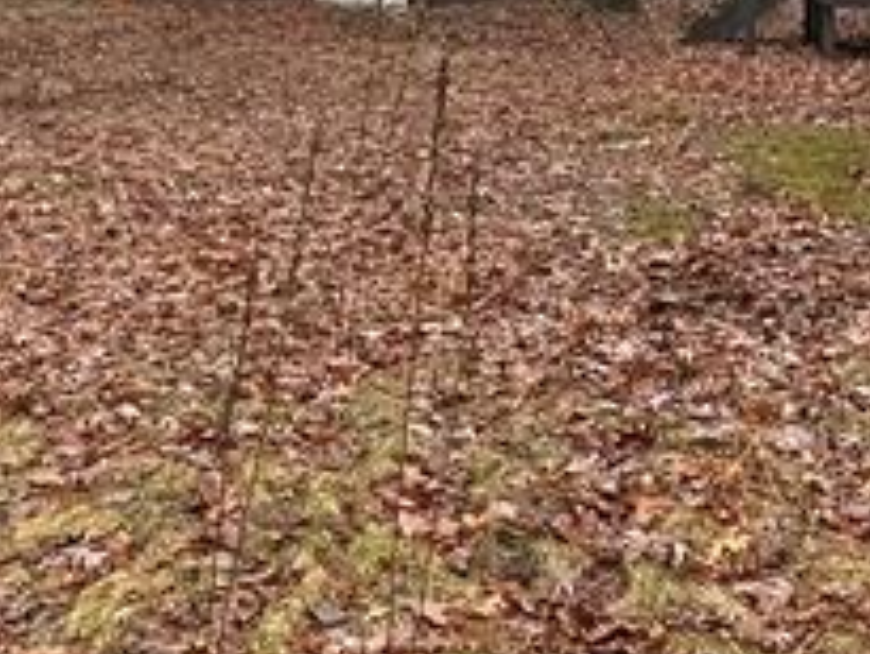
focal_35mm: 70
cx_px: 607
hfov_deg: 27.5
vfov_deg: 19.6
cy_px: -166
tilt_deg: +2.4
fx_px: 1760
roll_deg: -0.9
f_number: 2.2
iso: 40
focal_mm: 2.22
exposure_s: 1/222
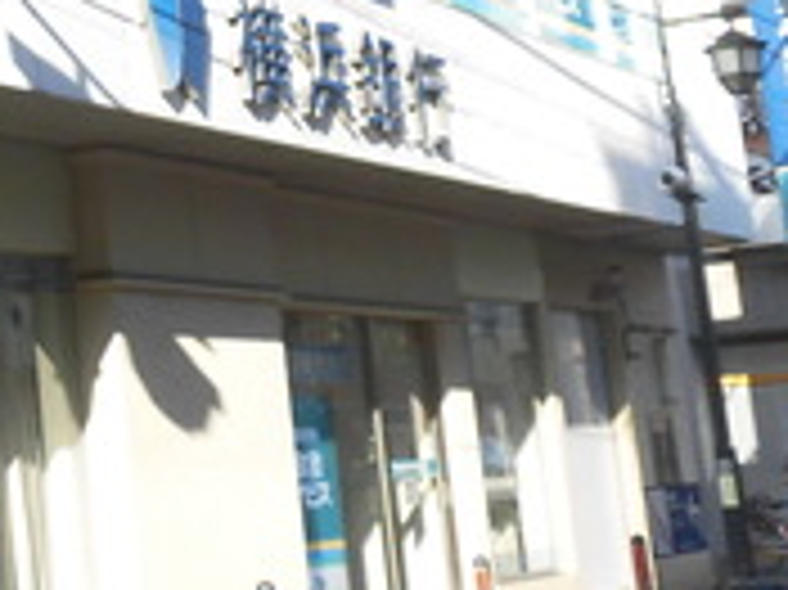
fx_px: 2002
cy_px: -23
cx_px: -392
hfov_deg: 19.4
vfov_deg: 16.4
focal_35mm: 88
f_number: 3.1
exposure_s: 1/500
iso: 100
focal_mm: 4.3
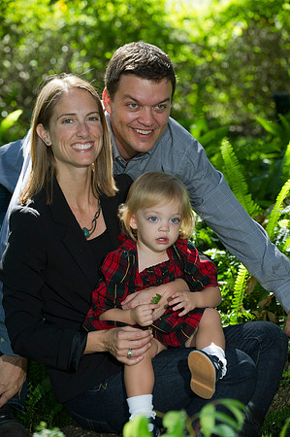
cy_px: 218
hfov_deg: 13.0
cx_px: 145
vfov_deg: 19.5
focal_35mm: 105
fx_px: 1272
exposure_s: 1/160
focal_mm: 105
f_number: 4.5
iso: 250
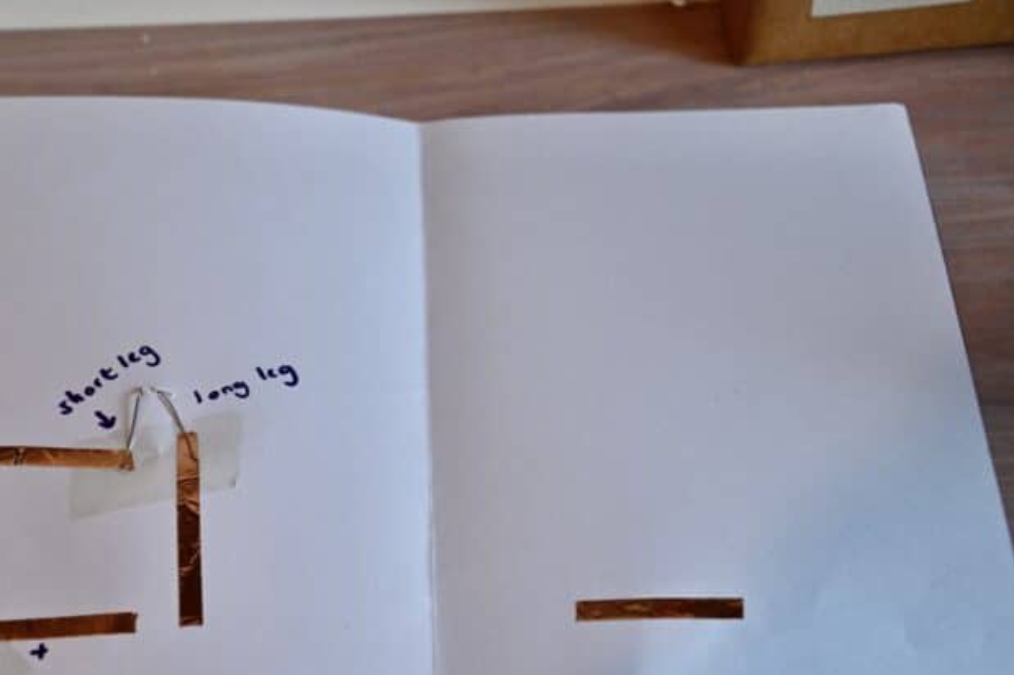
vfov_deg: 18.9
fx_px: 2027
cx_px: 406
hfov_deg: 28.0
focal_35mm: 72
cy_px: 405
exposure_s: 1/125
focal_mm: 58
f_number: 4.5
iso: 1000
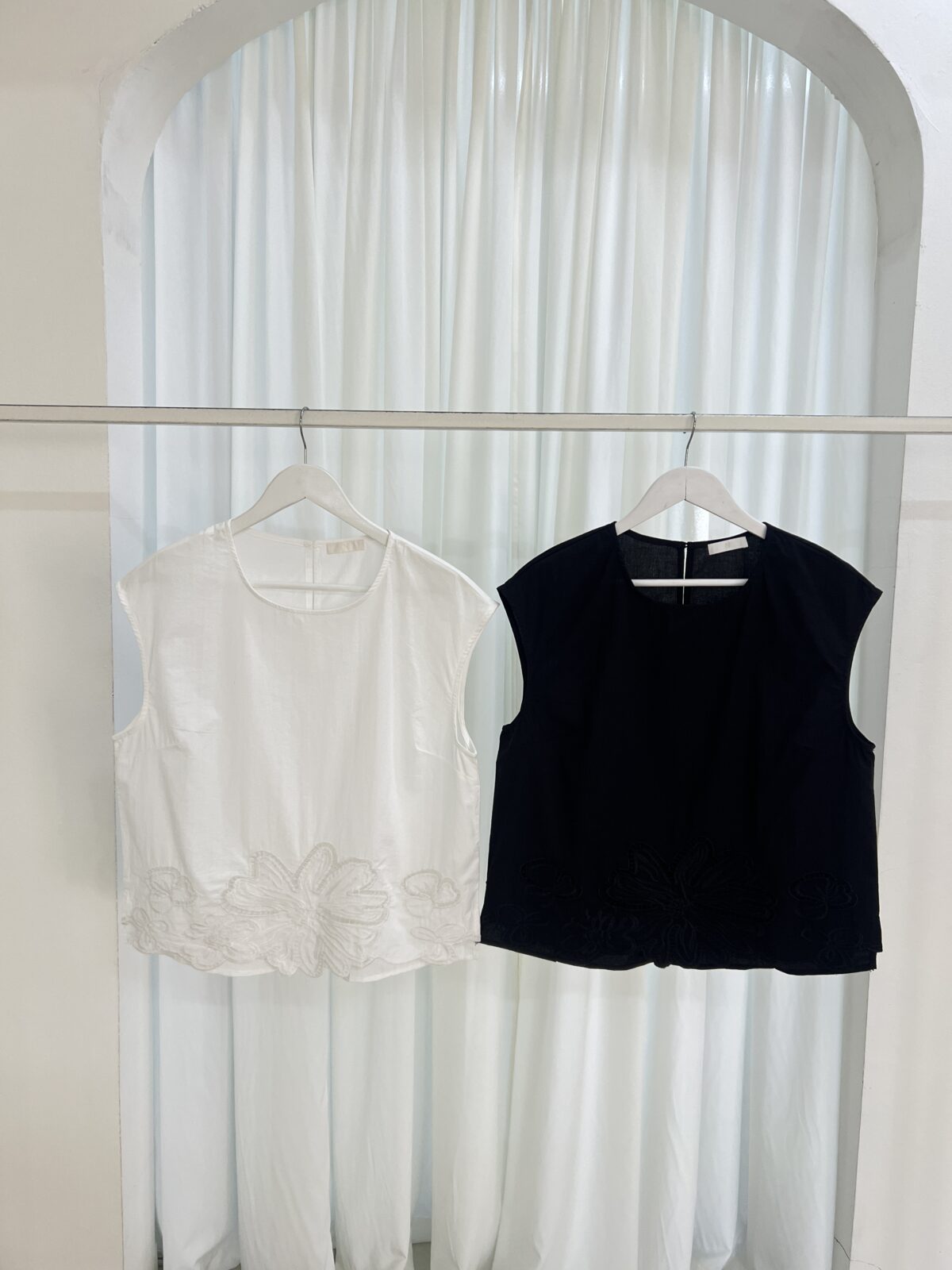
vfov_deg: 67.3
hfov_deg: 53.1
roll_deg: -0.6
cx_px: 476
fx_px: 953
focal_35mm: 26
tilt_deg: -5.6
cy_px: 635
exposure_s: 1/100
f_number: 1.5
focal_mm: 5.7
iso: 125
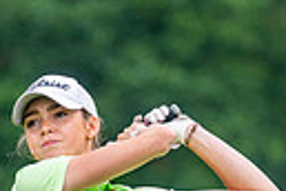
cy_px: 421
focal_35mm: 1350
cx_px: 51
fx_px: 10724
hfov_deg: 1.5
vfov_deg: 1.0
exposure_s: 1/2000
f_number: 4.5
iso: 400
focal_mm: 300
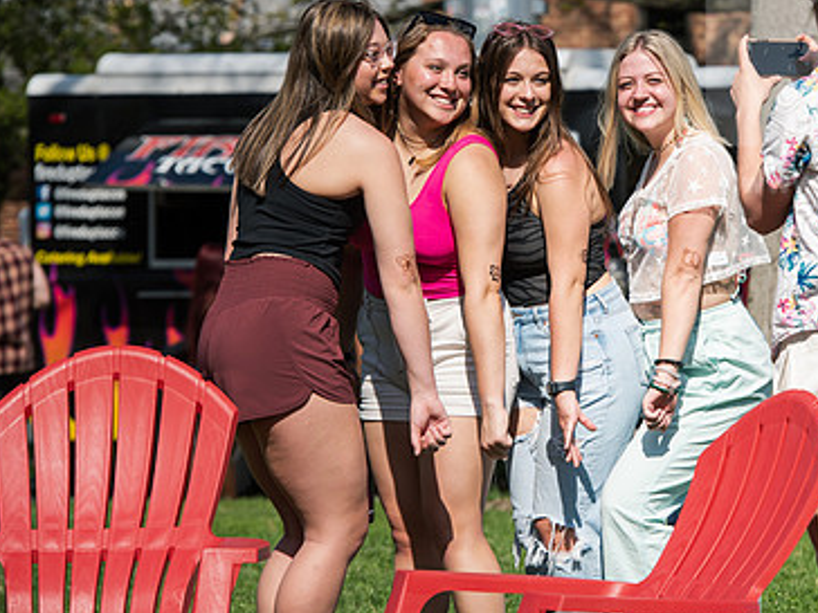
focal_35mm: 245
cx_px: 638
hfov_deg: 8.1
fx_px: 5790
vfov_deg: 6.1
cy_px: 230
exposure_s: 1/640
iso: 200
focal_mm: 160
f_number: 6.3
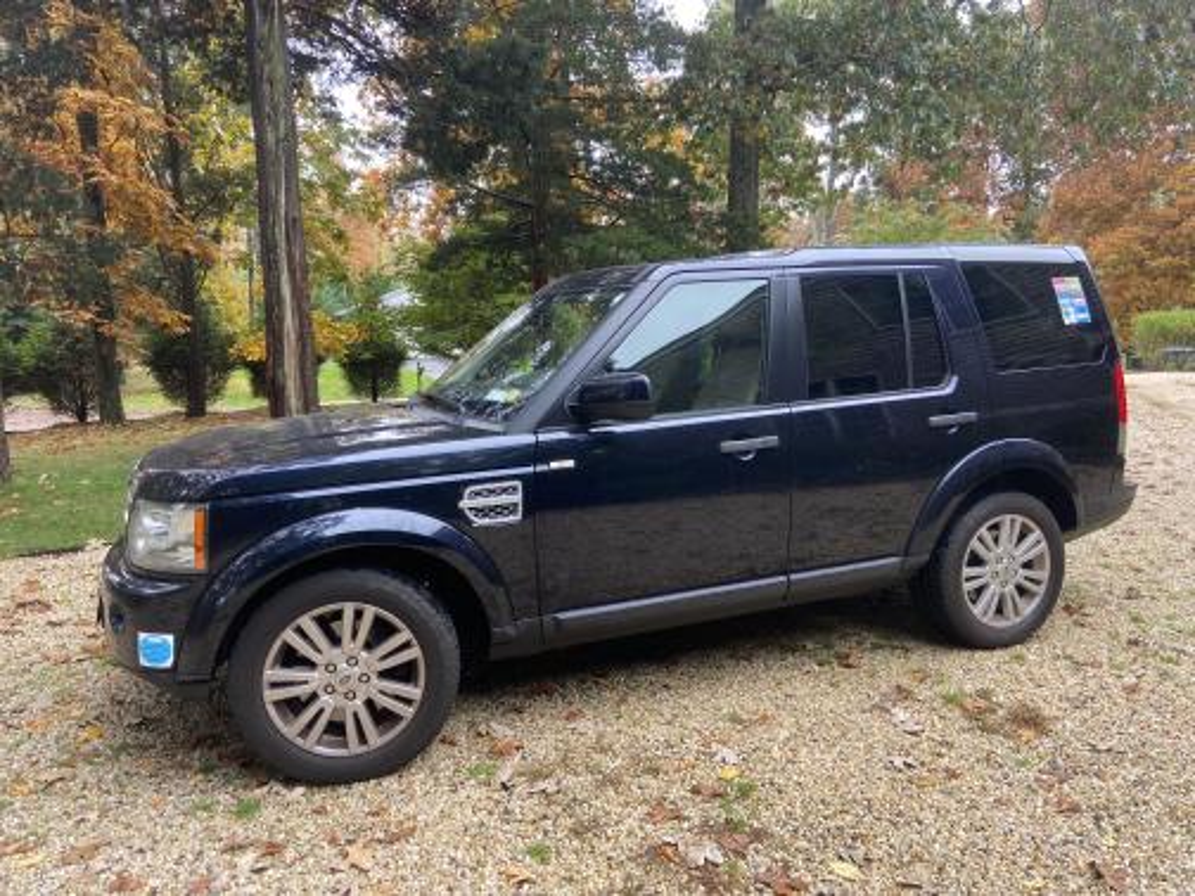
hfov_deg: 67.3
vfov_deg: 53.1
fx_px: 898
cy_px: 448
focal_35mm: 26
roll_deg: +1.5
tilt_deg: -7.8
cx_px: 598
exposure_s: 1/122
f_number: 1.8
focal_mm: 4.25
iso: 40
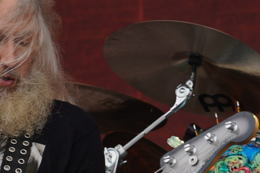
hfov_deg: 4.7
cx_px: 15
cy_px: 188
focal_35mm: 442
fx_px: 3192
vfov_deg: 3.1
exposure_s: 1/200
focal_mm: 105
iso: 100
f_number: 5.6
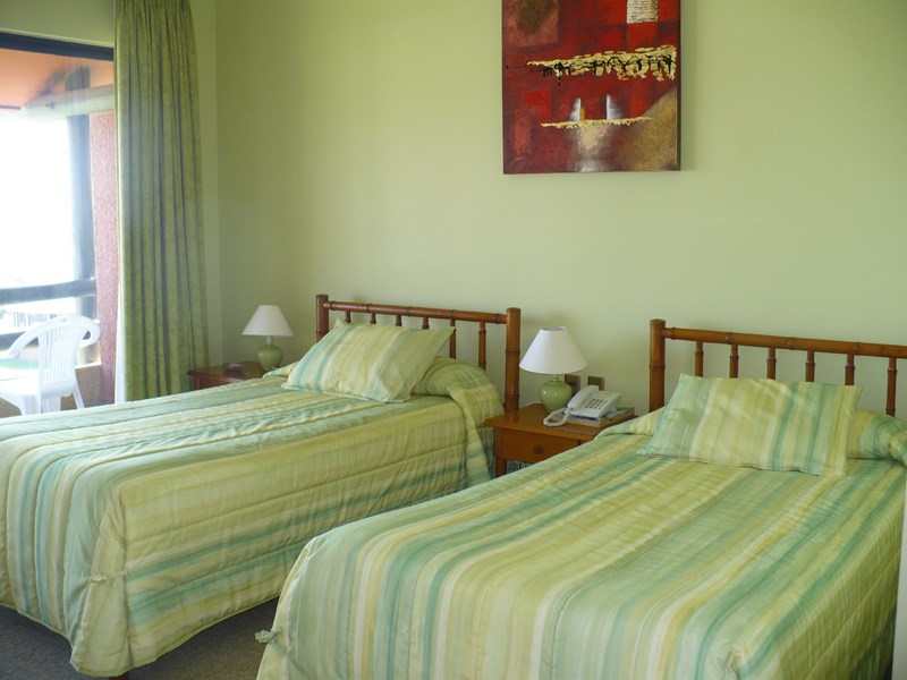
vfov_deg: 38.7
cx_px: 454
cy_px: 340
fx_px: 969
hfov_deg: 50.1
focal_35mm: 37
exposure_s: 1/40
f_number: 2.8
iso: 100
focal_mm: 6.1
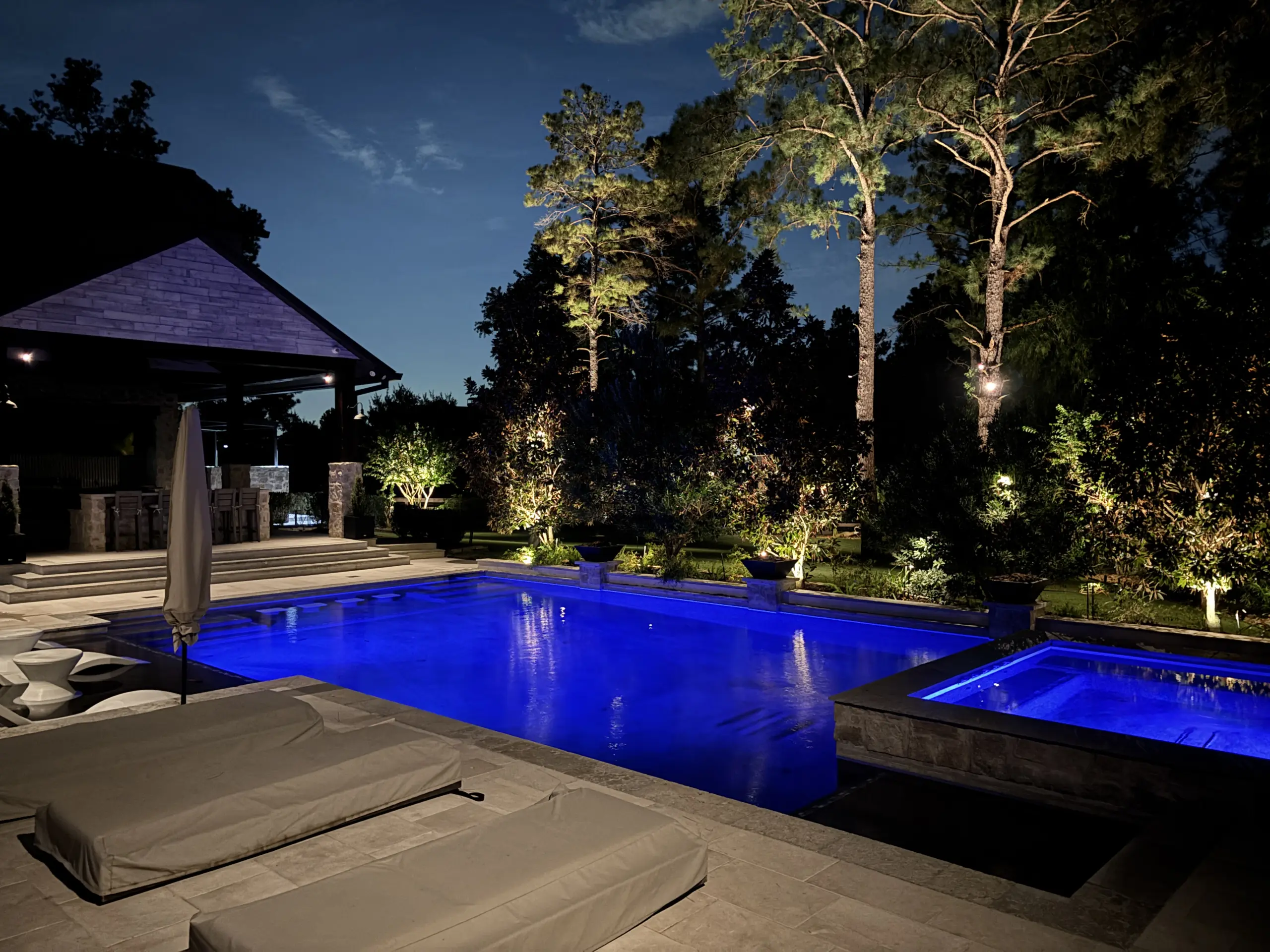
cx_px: 635
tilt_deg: -0.9
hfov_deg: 67.3
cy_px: 476
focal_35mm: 26
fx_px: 954
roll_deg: +0.5
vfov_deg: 53.1
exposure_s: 1/5
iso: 1250
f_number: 1.6
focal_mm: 5.96
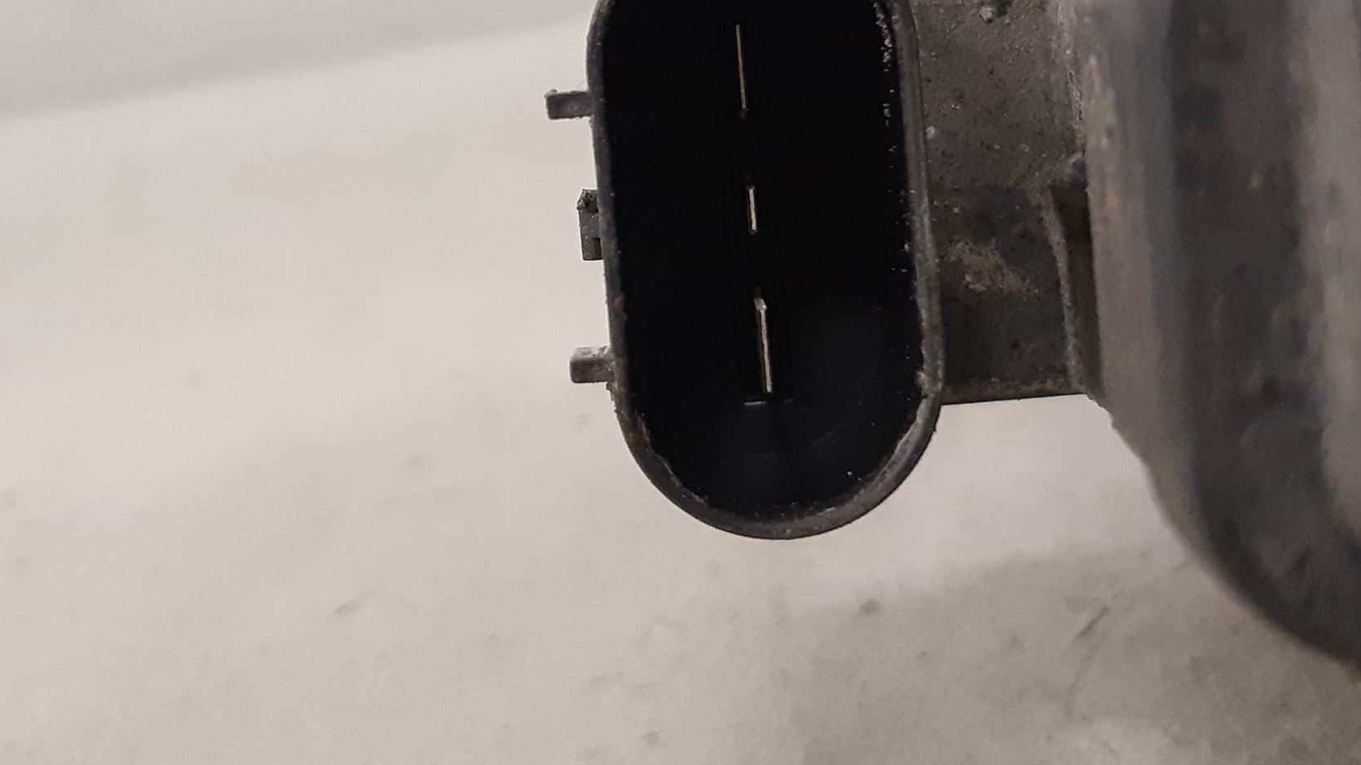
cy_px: 314
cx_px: 595
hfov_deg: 56.5
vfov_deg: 33.6
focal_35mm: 35
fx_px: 1263
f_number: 1.7
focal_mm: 3.93
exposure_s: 1/50
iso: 250
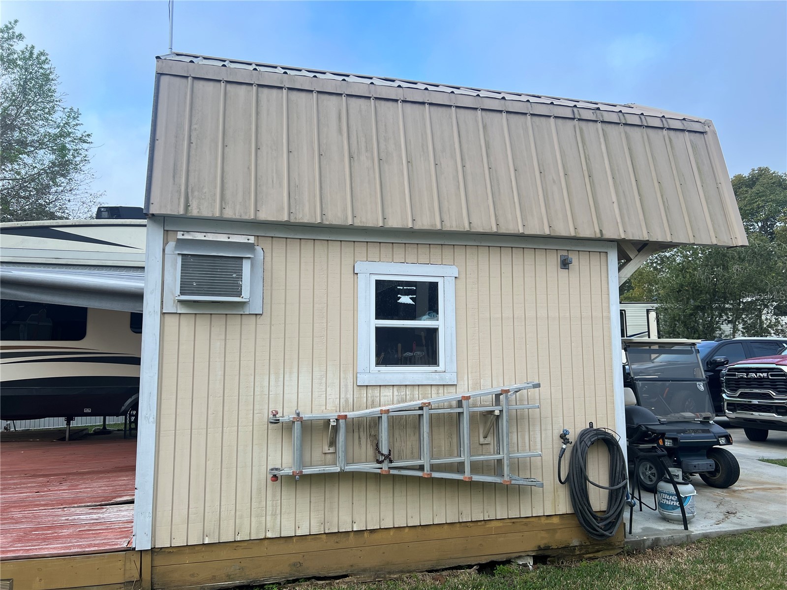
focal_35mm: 26
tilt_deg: +5.0
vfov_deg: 53.1
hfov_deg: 67.3
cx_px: 394
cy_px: 295
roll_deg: +0.6
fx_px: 591
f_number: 1.5
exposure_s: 1/924
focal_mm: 5.7
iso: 50
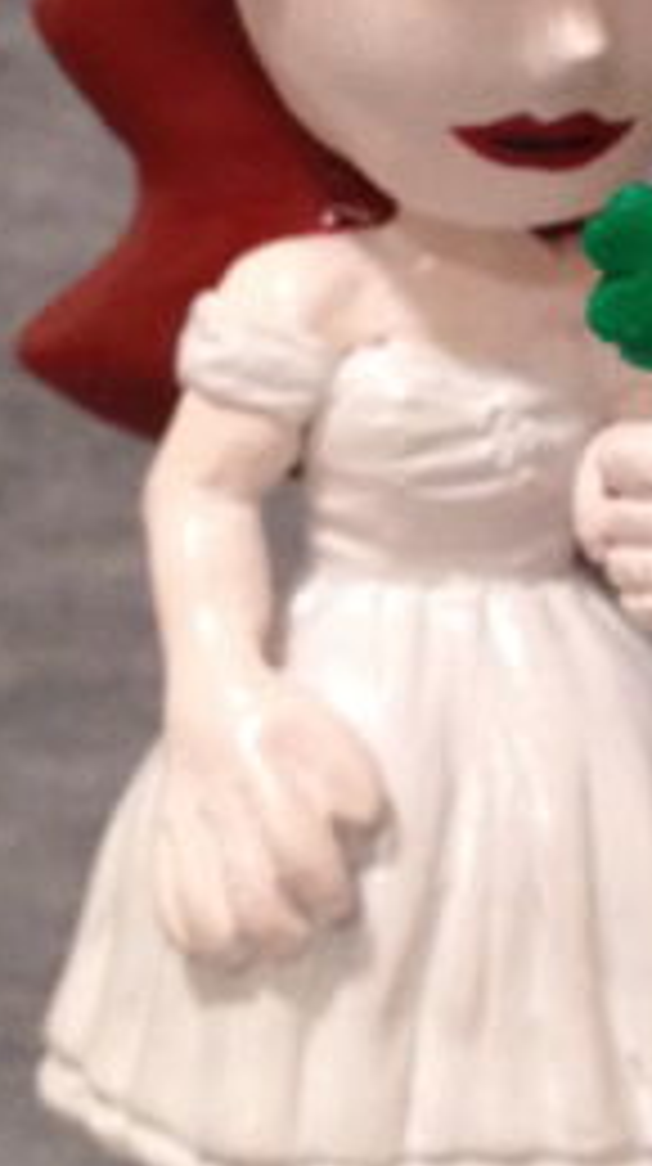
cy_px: 450
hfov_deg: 10.1
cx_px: 818
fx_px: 3640
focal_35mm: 118
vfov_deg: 18.2
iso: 200
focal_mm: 4.28
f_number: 2.4
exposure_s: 1/20
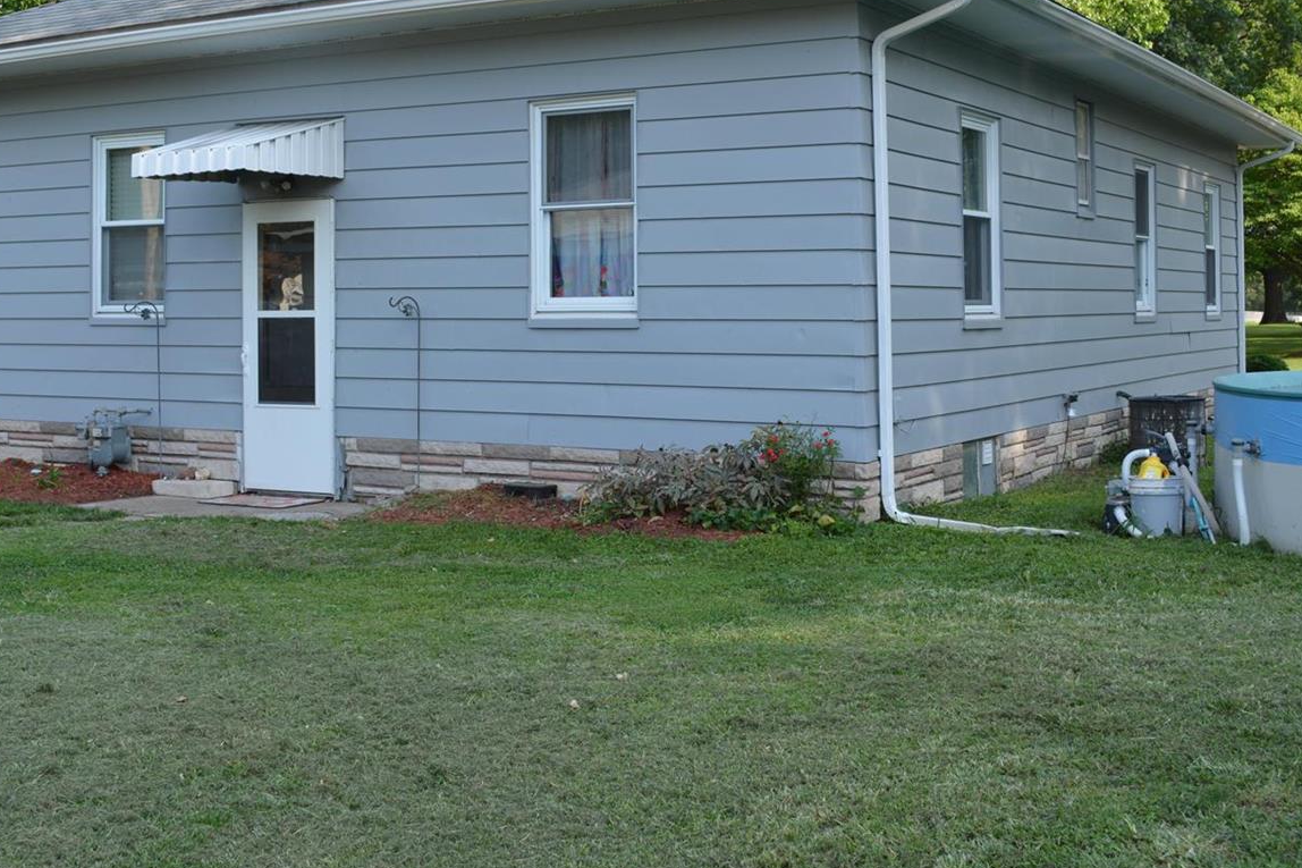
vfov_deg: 29.1
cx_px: 619
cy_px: 300
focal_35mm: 46
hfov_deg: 42.7
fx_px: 1663
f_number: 7.1
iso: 200
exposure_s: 1/200
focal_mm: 22
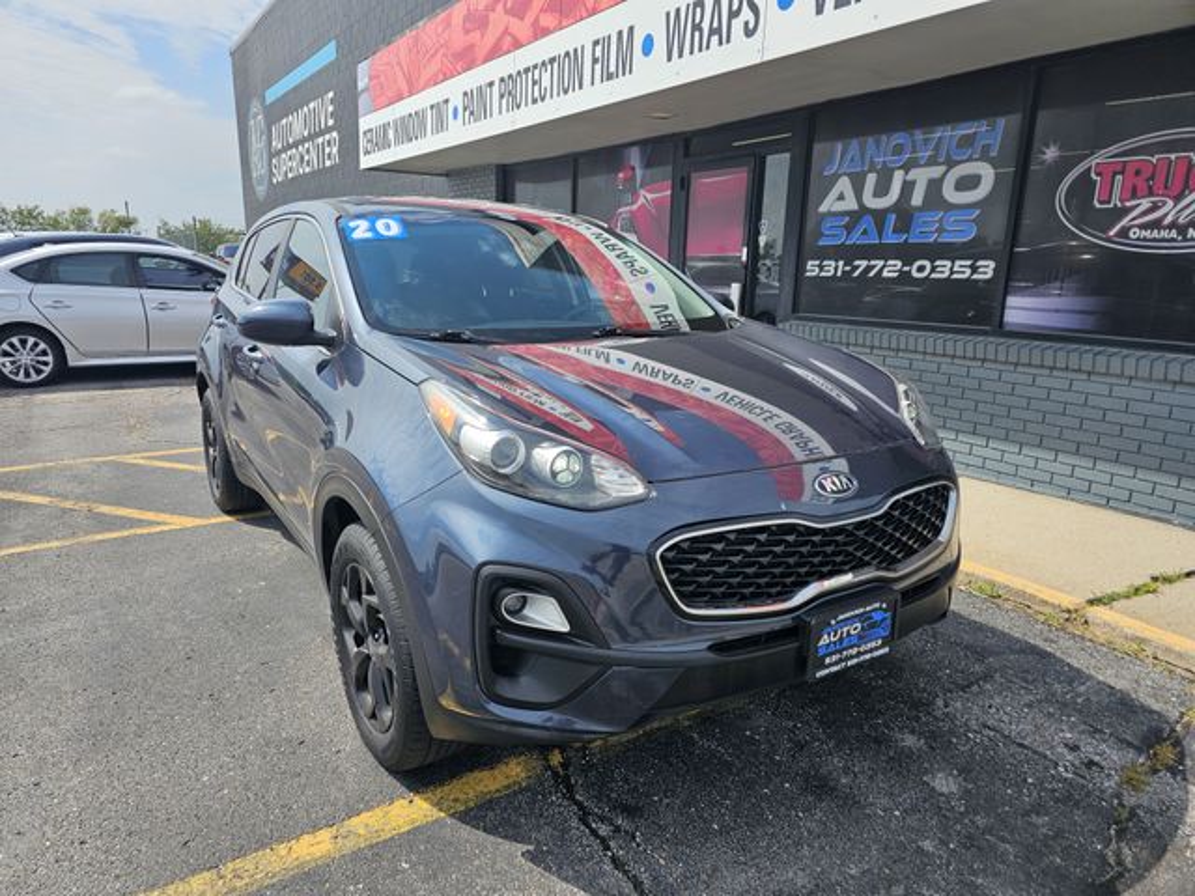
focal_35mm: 23
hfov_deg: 73.9
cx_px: 598
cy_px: 448
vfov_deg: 58.9
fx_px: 794
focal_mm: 6.3
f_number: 1.7
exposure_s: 1/814
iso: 10
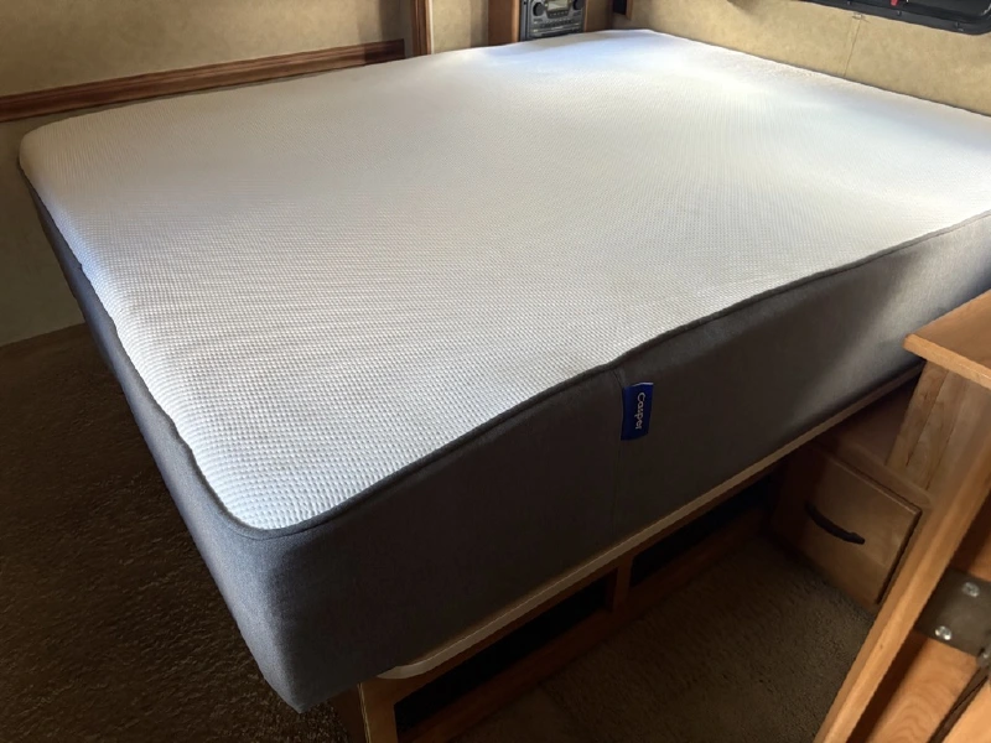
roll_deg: +1.8
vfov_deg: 53.1
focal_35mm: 26
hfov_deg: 67.3
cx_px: 496
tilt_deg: -34.0
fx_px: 744
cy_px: 372
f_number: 1.6
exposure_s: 1/60
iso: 320
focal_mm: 5.96
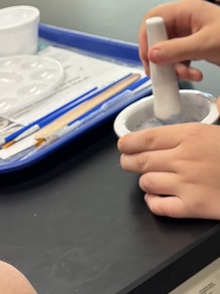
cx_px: 257
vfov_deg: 20.8
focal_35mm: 91
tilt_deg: -18.5
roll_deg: +7.4
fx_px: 773
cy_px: -1
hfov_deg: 15.7
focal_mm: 5.96
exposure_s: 1/60
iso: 125
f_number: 1.6
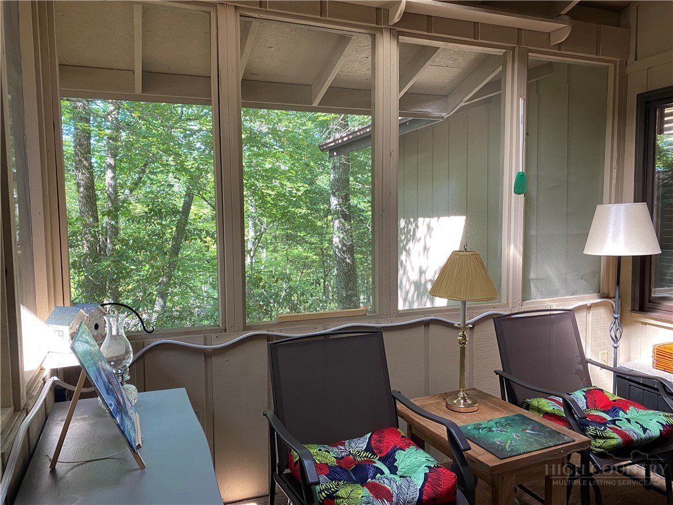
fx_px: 505
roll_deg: +0.6
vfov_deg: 53.1
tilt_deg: -3.9
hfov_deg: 67.3
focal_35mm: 26
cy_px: 252
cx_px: 336
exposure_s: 1/92
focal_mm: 4.25
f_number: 1.8
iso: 125
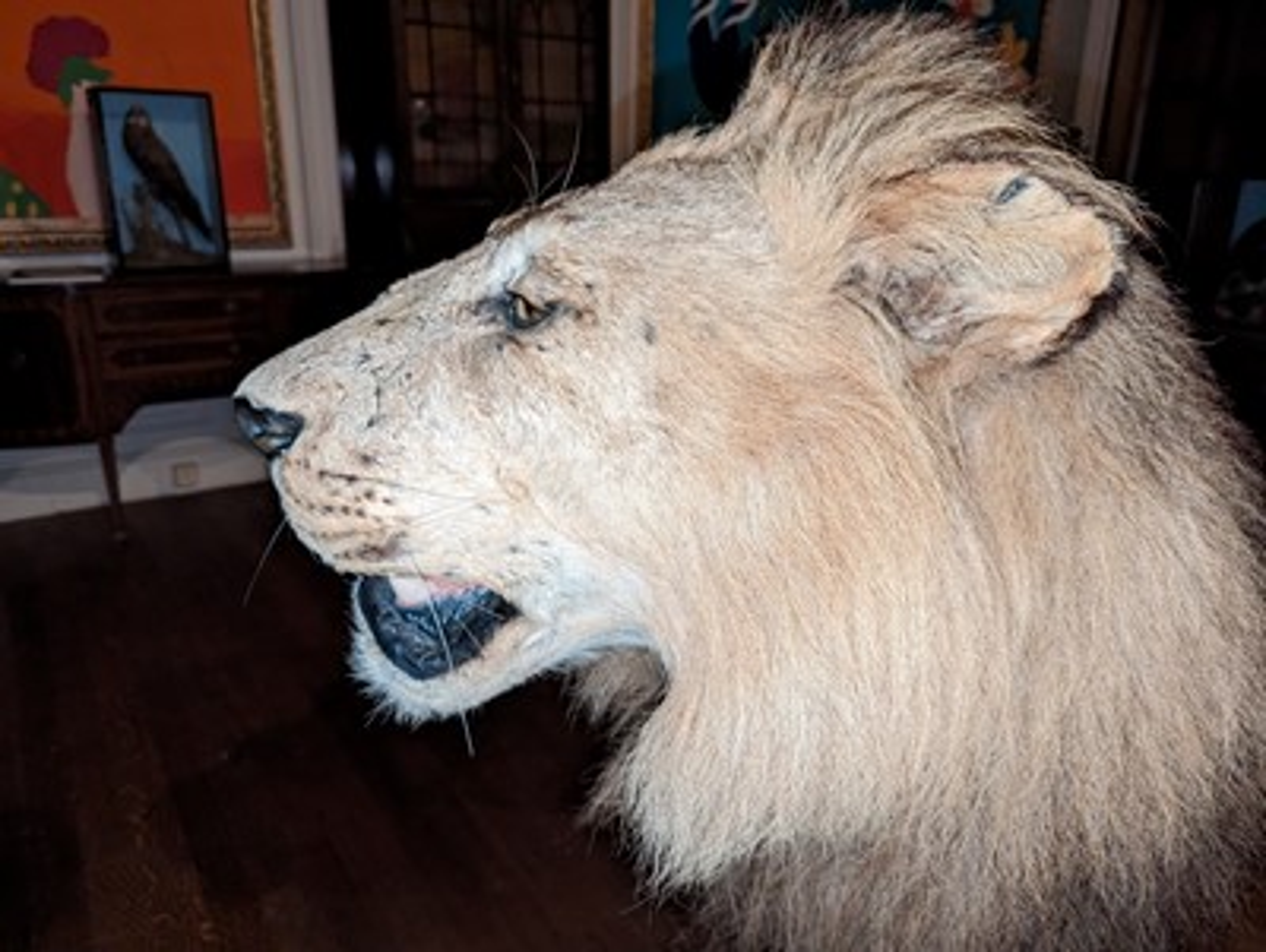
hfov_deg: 71.5
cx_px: 633
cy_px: 476
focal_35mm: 24
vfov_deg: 56.9
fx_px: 879
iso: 342
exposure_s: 1/23.8
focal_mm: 6.81
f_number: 1.85
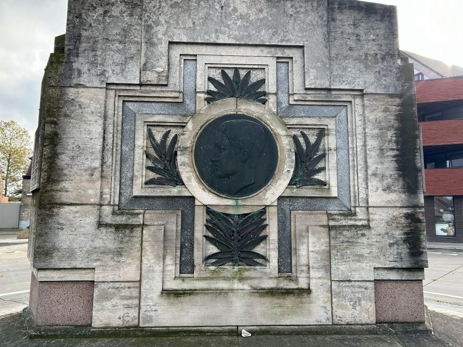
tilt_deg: +5.2
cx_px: 232
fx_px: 348
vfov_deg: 53.1
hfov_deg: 67.3
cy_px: 174
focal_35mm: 26
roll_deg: +0.0
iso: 50
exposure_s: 1/748
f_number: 1.5
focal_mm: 5.7
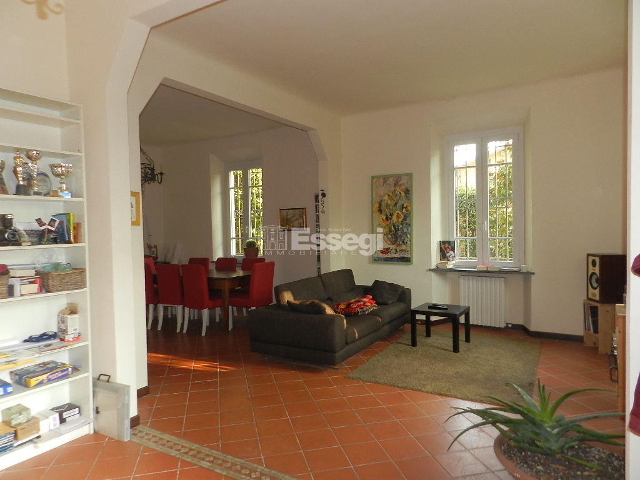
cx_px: 320
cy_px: 240
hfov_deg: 73.9
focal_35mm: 23
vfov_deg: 58.9
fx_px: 425
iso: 200
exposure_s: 1/30
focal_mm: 4
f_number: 3.4
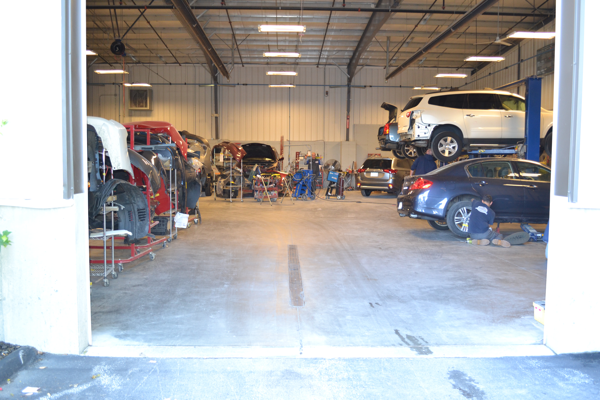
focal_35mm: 33
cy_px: 200
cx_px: 300
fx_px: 550
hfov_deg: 57.2
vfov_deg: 40.0
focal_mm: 22
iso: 800
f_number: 3.8
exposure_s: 1/60
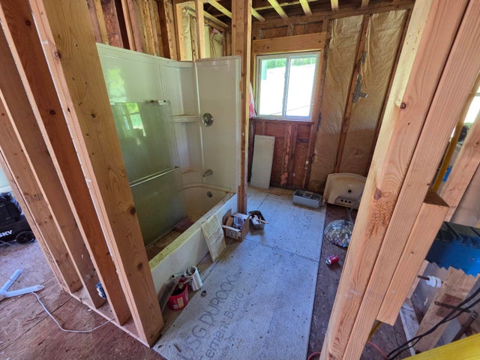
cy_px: 180
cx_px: 240
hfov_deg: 106.2
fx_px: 180
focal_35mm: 13
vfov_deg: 89.9
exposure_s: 1/60
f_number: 2.2
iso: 320
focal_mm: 2.2
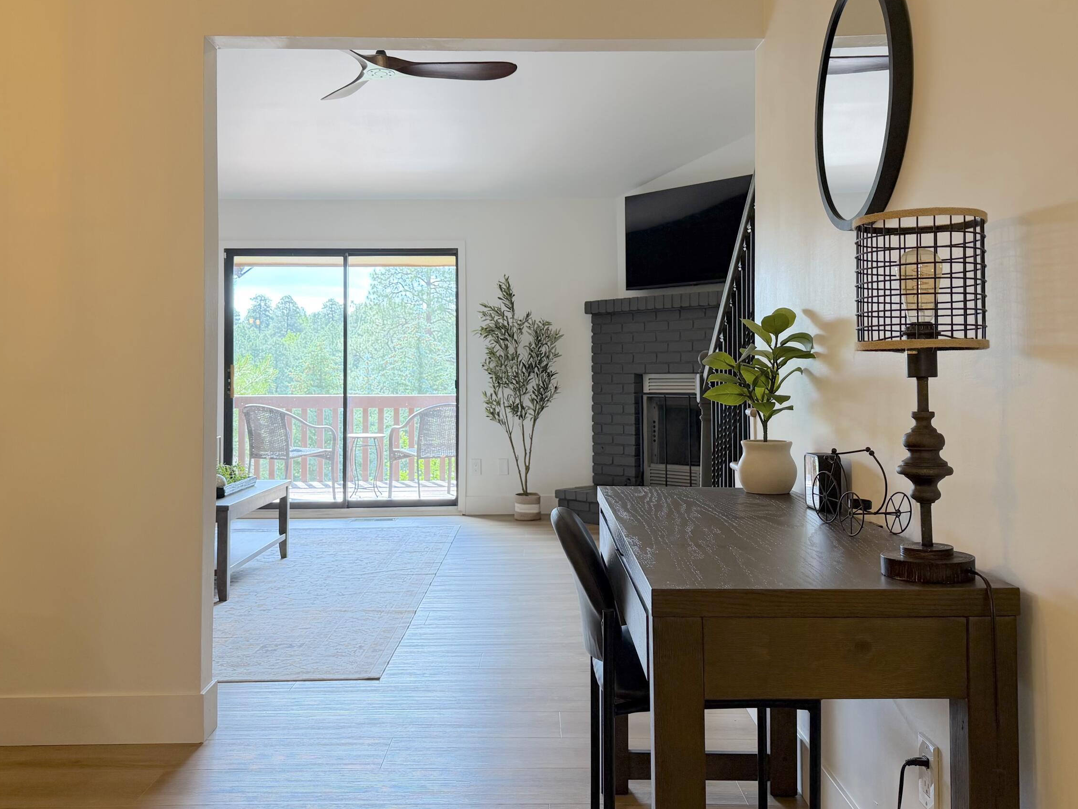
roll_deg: +1.0
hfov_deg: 56.8
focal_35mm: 32
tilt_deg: +2.0
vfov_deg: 44.1
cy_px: 352
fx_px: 997
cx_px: 538
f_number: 1.78
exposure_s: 1/189
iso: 100
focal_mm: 6.76
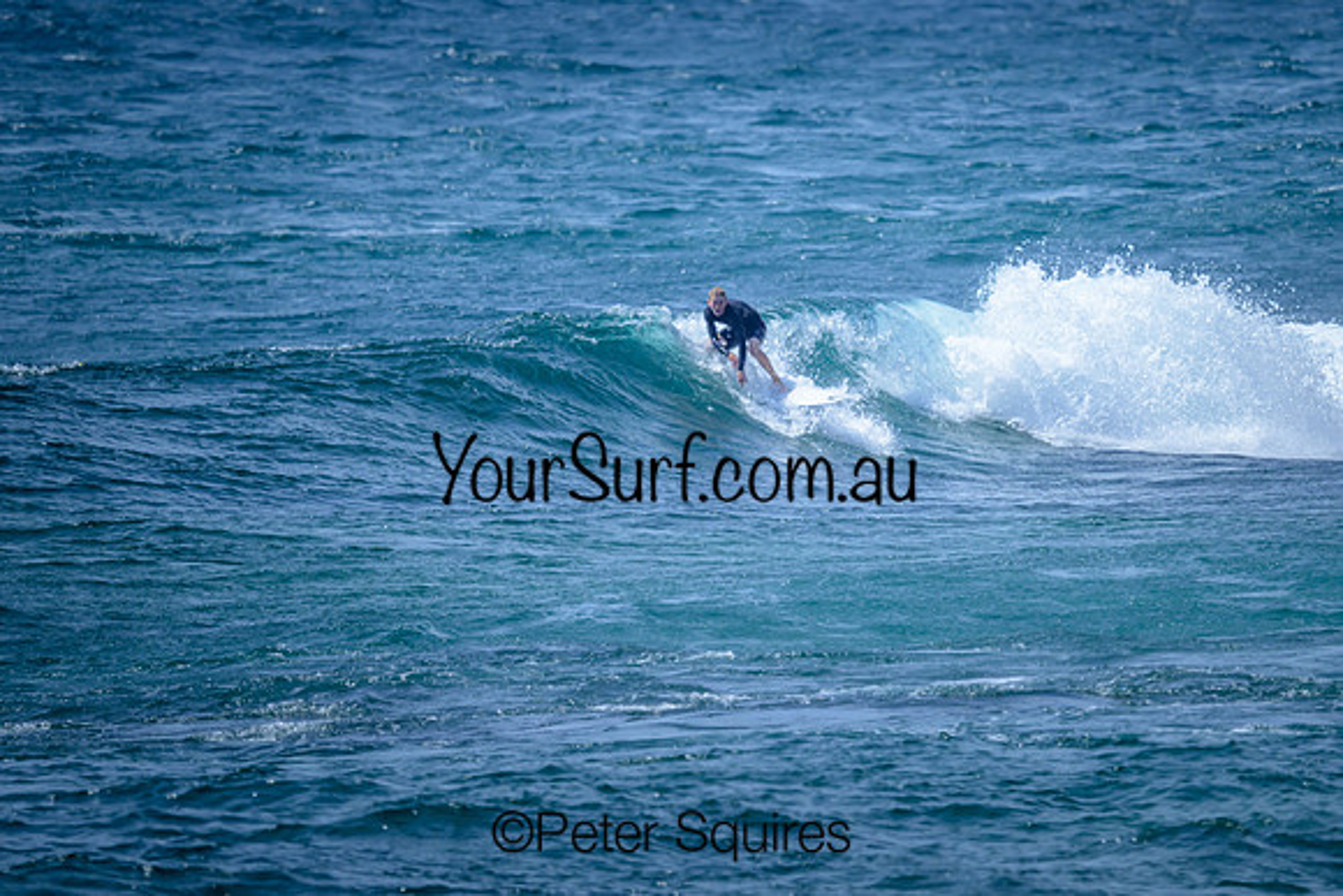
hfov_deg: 1.9
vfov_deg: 1.3
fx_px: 40972
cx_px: 792
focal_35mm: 1098
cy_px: 382
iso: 900
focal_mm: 800
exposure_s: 1/3200
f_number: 6.3
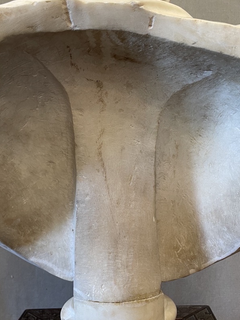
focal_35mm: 39
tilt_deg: +1.4
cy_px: 156
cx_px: 110
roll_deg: +2.5
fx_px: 361
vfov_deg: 47.9
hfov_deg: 36.8
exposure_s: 1/50
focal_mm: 4.2
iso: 125
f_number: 1.6
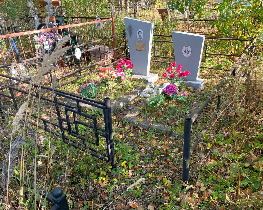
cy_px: 105
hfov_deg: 62.2
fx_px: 218
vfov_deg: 51.5
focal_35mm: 28
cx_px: 134
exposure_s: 1/171
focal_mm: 4.25
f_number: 1.8
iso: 32
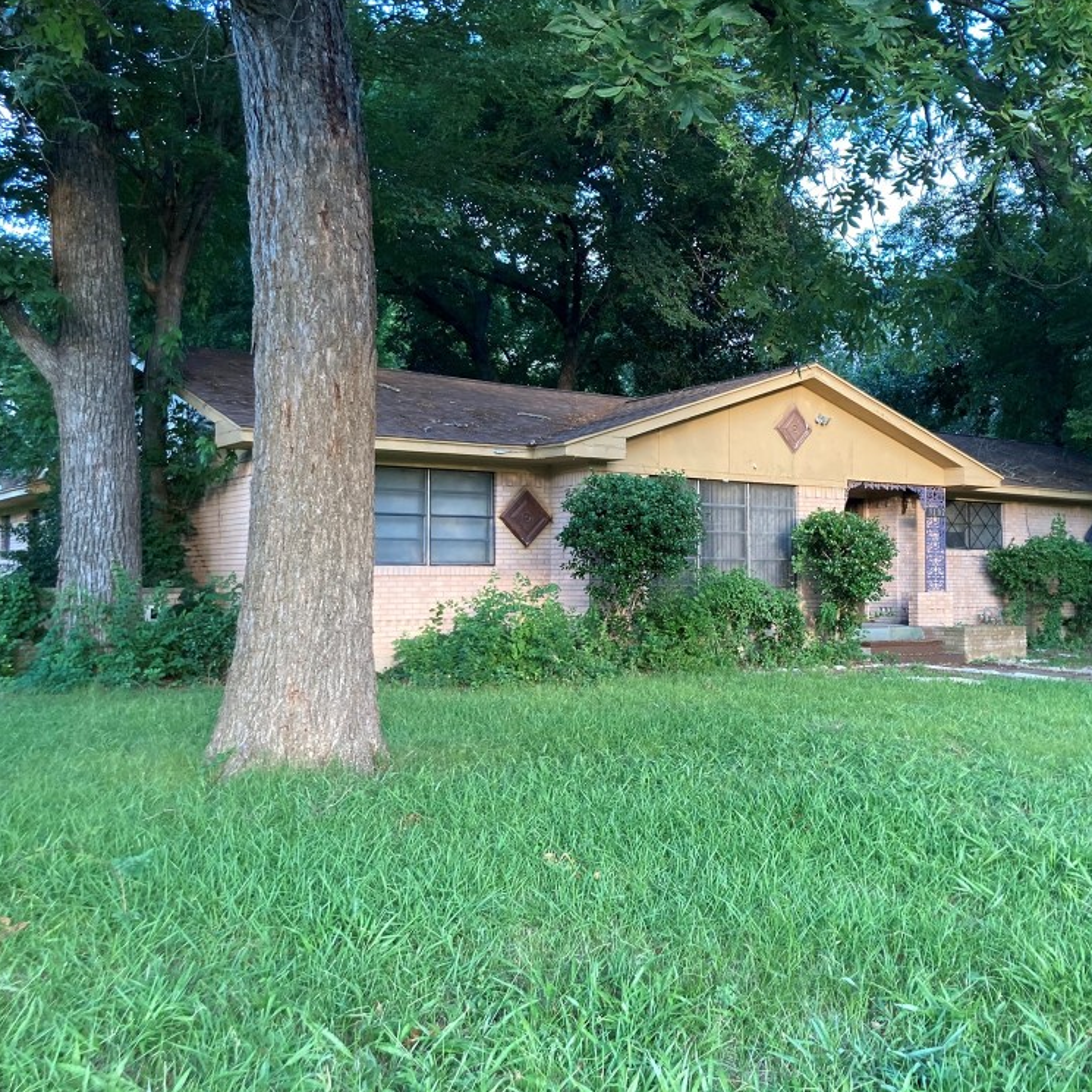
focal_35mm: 34
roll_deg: -1.5
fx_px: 1213
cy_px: 532
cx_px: 698
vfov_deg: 48.4
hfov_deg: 47.9
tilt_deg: +3.3
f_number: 1.8
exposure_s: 1/98
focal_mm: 3.99
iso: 80
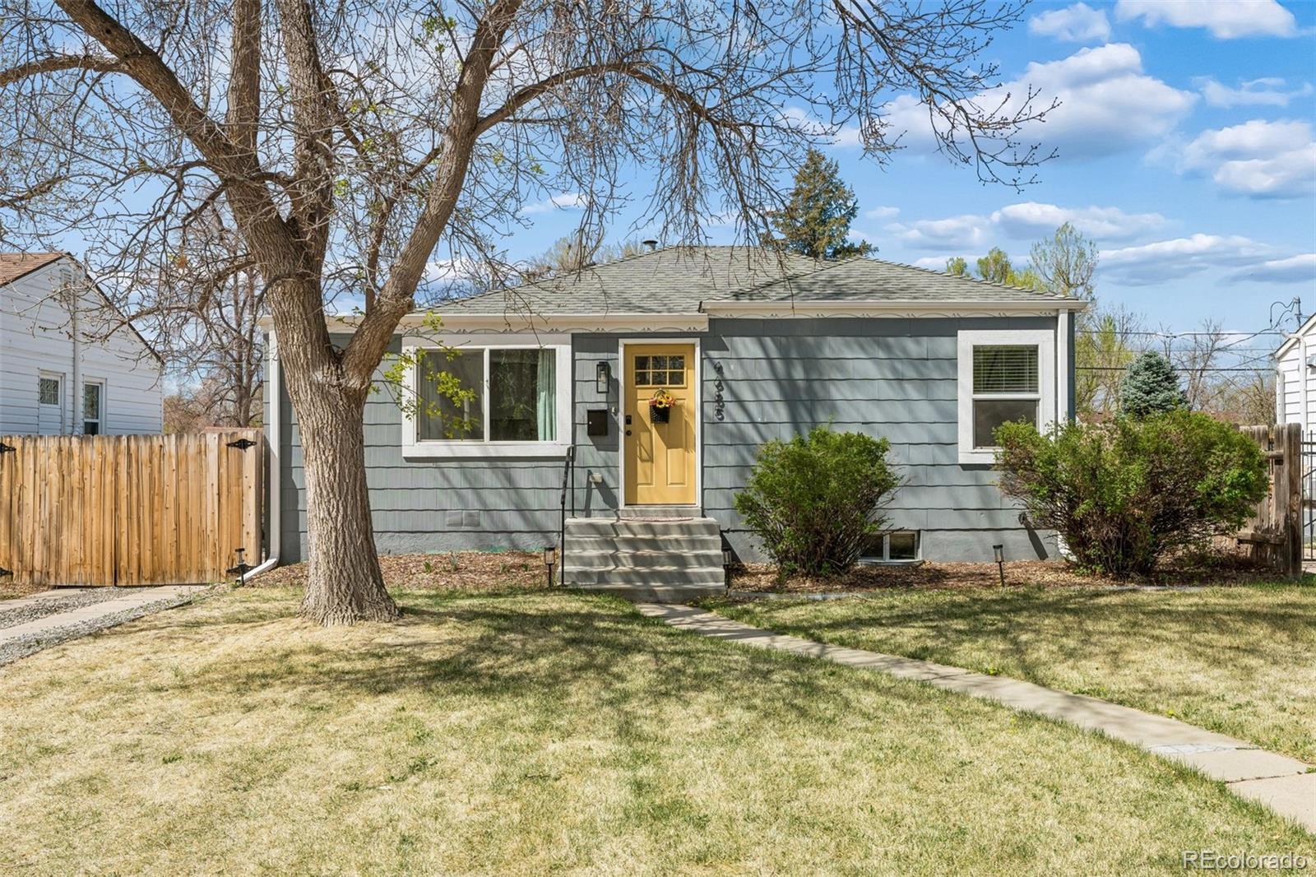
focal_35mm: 32
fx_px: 1169
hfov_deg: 58.7
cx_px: 658
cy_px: 438
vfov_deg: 41.1
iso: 400
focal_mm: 32
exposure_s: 1/1000
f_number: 9
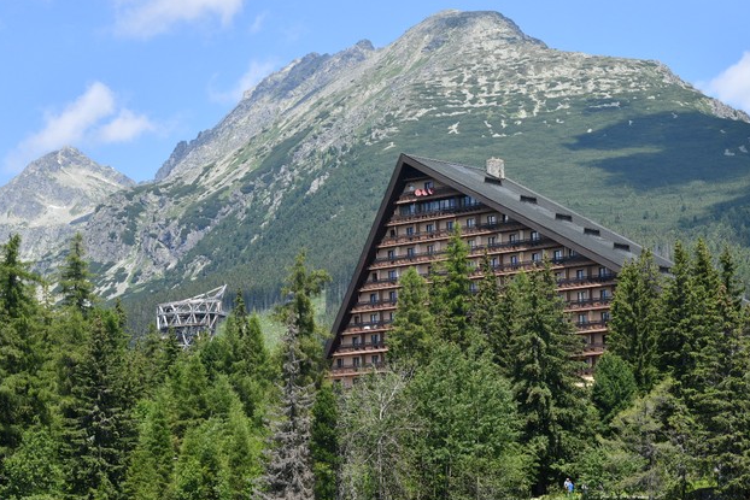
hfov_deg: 22.6
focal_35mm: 90
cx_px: 429
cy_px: 277
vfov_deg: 15.2
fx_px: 1875
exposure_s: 1/320
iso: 200
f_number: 10
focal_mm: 70
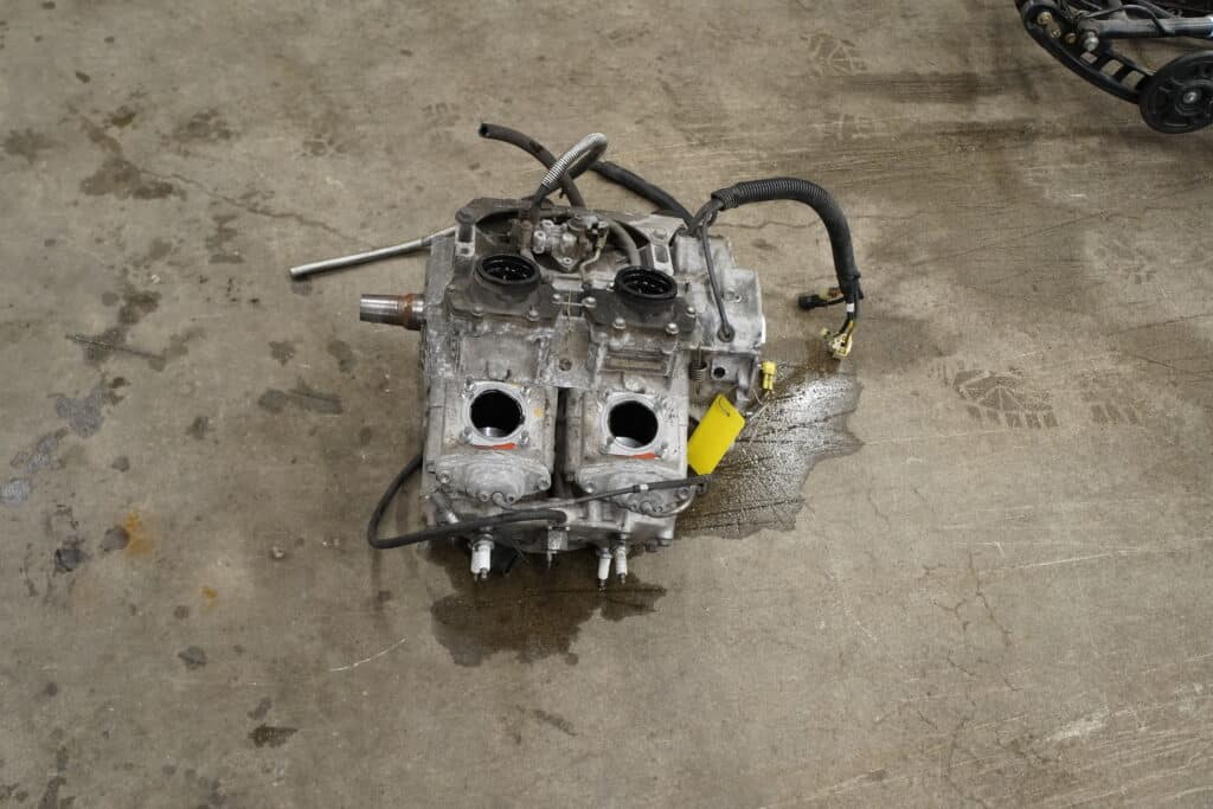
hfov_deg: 61.9
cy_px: 404
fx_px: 1011
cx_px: 606
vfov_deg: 43.6
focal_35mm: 30
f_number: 5
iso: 1000
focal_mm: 20
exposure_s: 1/60
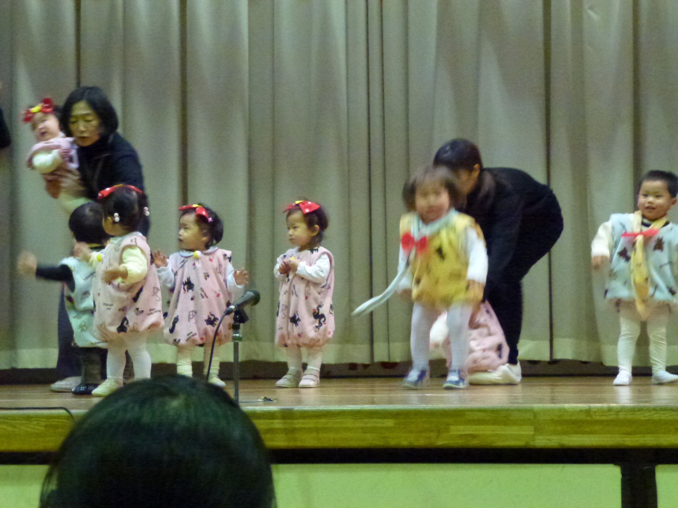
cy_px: 254
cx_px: 339
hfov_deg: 18.9
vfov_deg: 14.2
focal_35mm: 104
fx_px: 2037
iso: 1600
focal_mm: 18.7
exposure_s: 1/30
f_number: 5
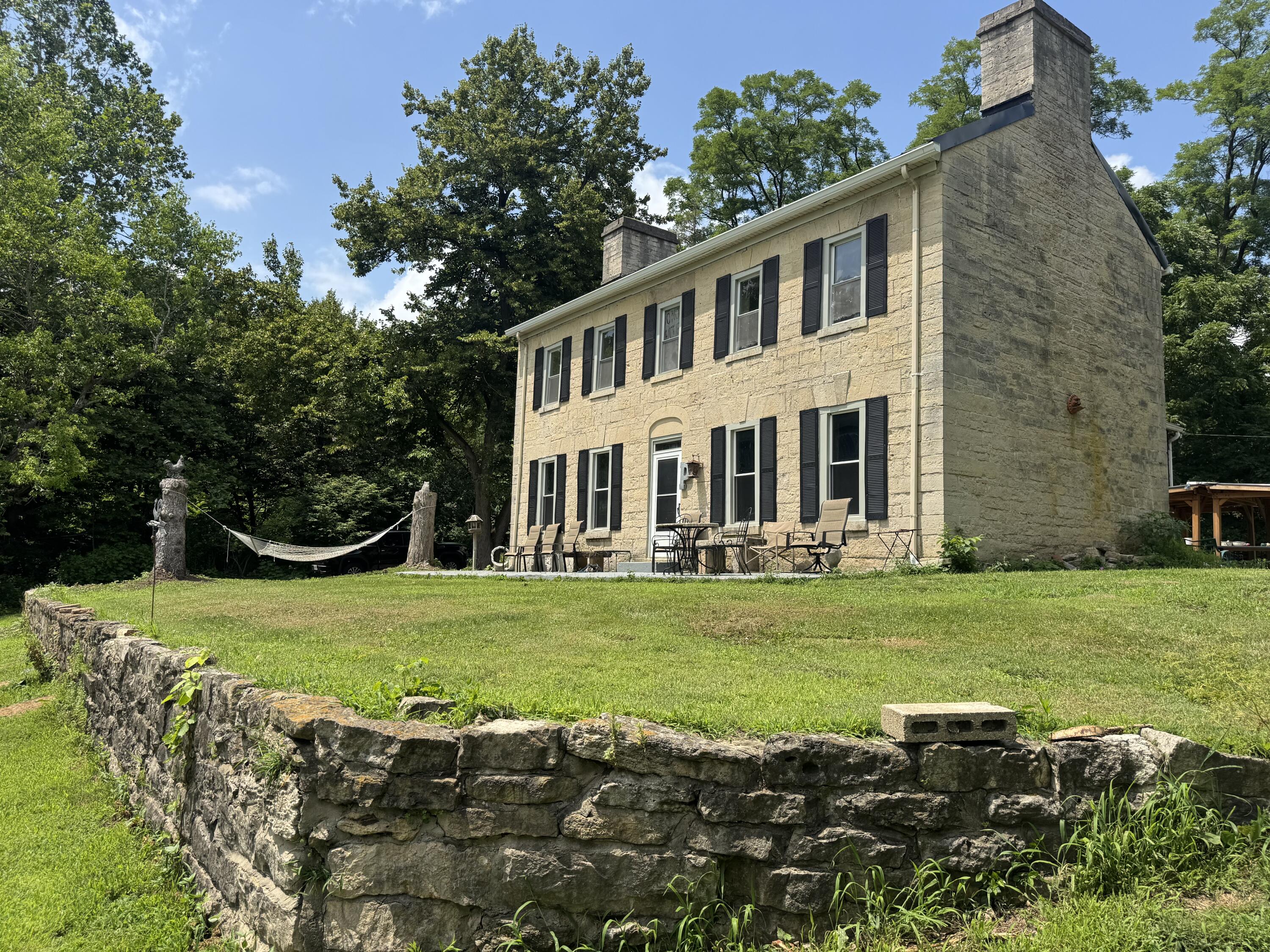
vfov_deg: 56.8
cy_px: 476
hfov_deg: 71.6
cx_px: 635
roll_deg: -2.7
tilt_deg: +6.6
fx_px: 881
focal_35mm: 24
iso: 80
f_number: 1.78
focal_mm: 6.76
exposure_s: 1/3802
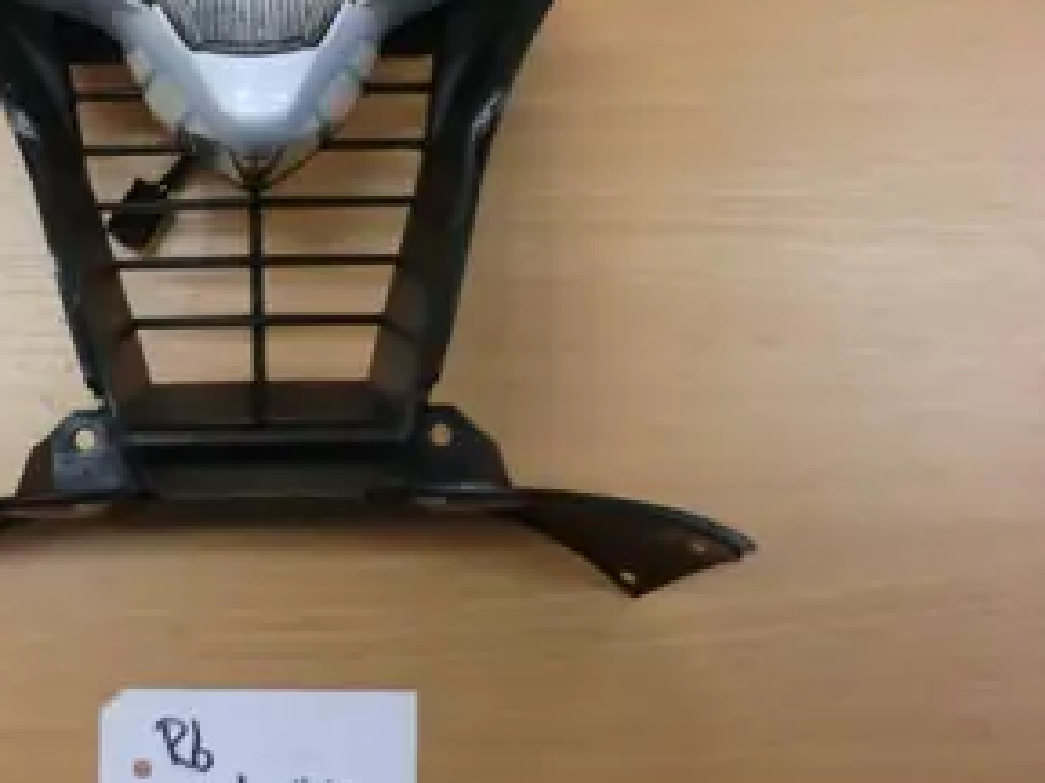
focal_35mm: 45
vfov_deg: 32.0
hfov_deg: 40.4
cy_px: 272
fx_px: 1358
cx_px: 214
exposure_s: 1/60
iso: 250
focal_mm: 4.9
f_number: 3.2
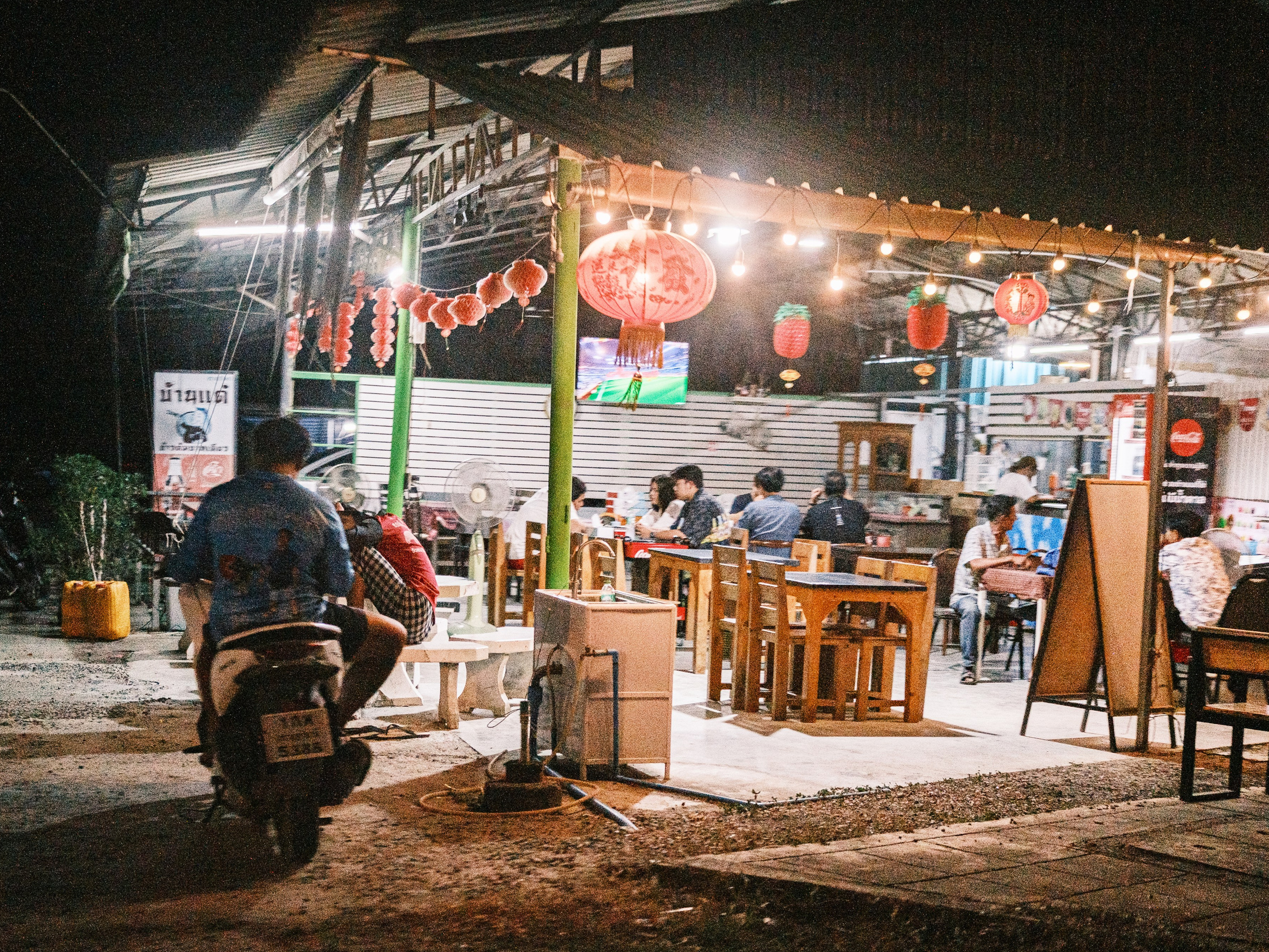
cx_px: 711
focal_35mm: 45
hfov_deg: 42.0
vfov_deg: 32.2
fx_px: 1650
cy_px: 475
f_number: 2.8
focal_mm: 27
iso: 800
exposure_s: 1/250
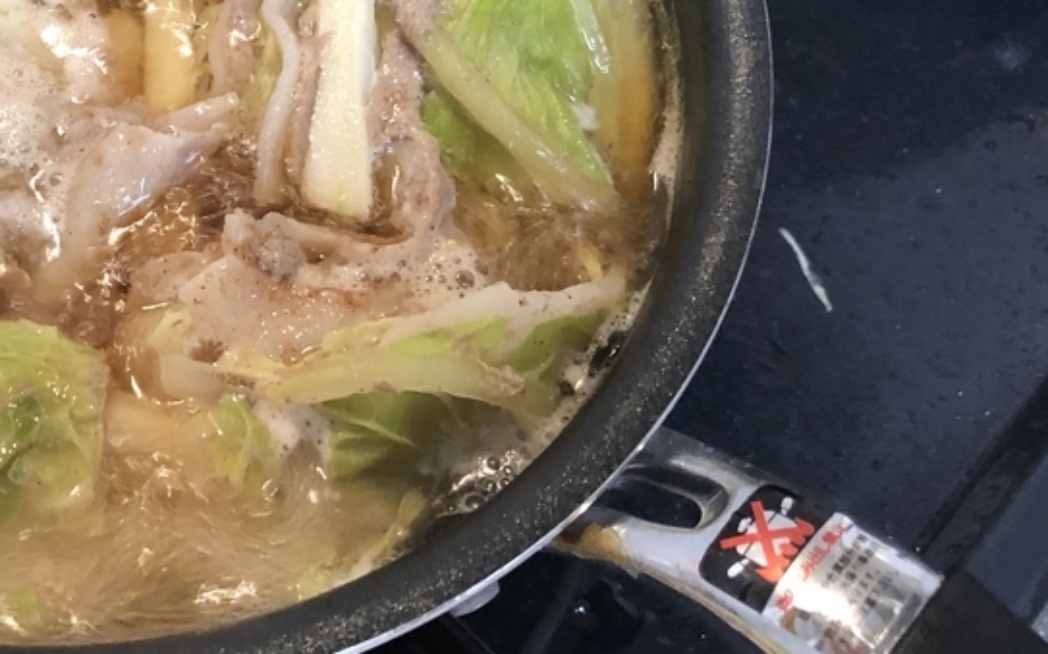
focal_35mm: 56
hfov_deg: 34.7
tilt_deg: -60.2
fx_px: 1599
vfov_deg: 22.6
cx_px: 149
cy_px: 64
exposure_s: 1/17
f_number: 1.8
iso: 80
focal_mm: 3.99
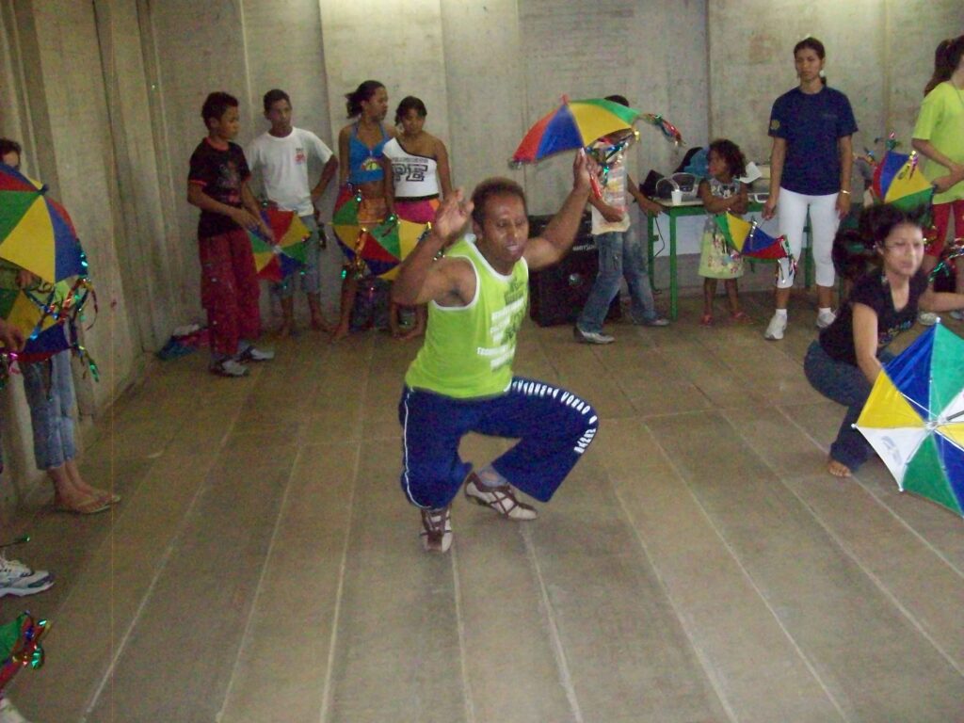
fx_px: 1003
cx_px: 482
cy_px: 362
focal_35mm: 36
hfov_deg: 51.4
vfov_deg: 39.7
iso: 800
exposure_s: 1/128
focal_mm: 6
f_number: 2.7
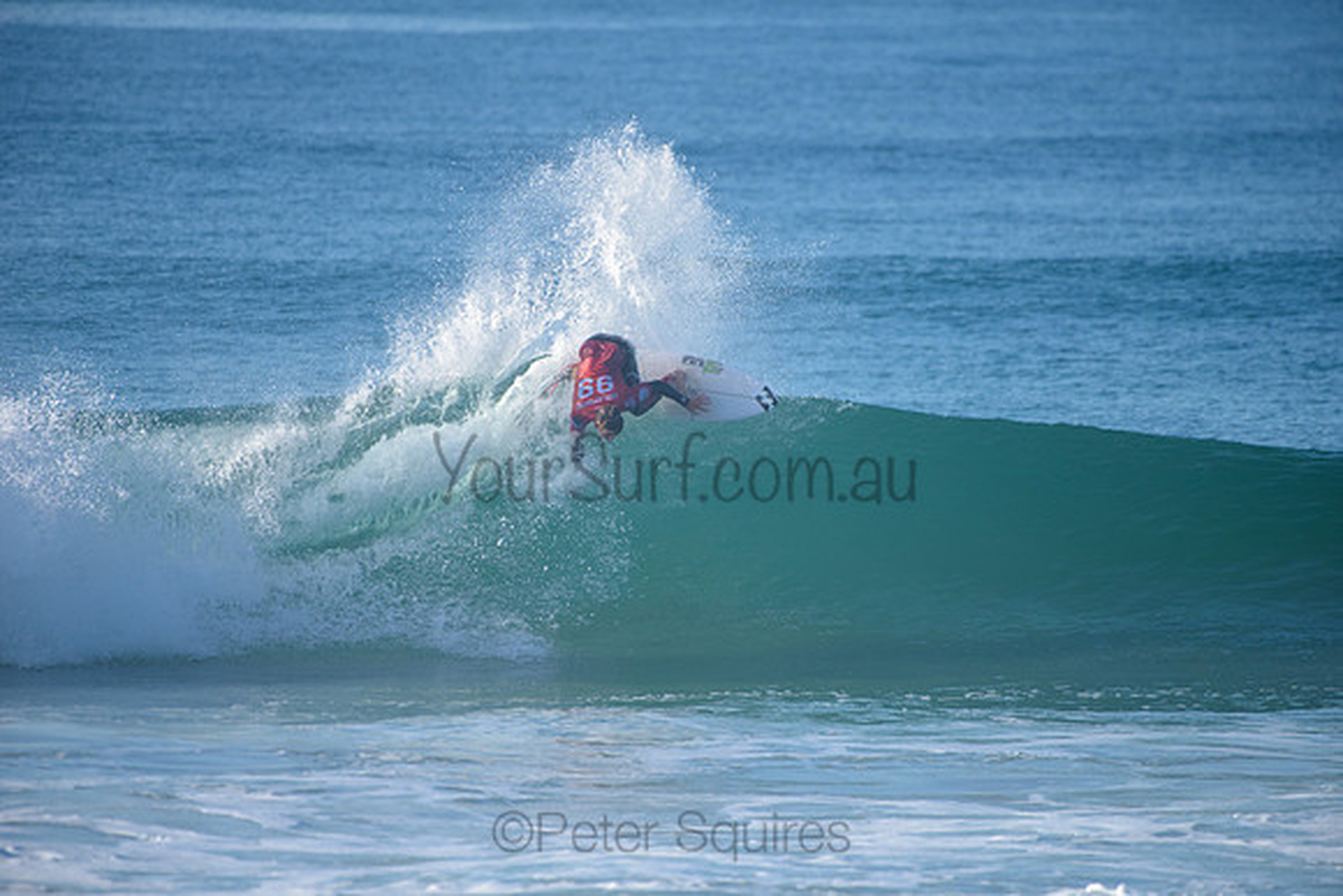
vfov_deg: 2.8
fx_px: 18656
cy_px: 448
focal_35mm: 500
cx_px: 672
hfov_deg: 4.1
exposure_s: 1/2000
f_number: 5.6
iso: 400
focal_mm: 500
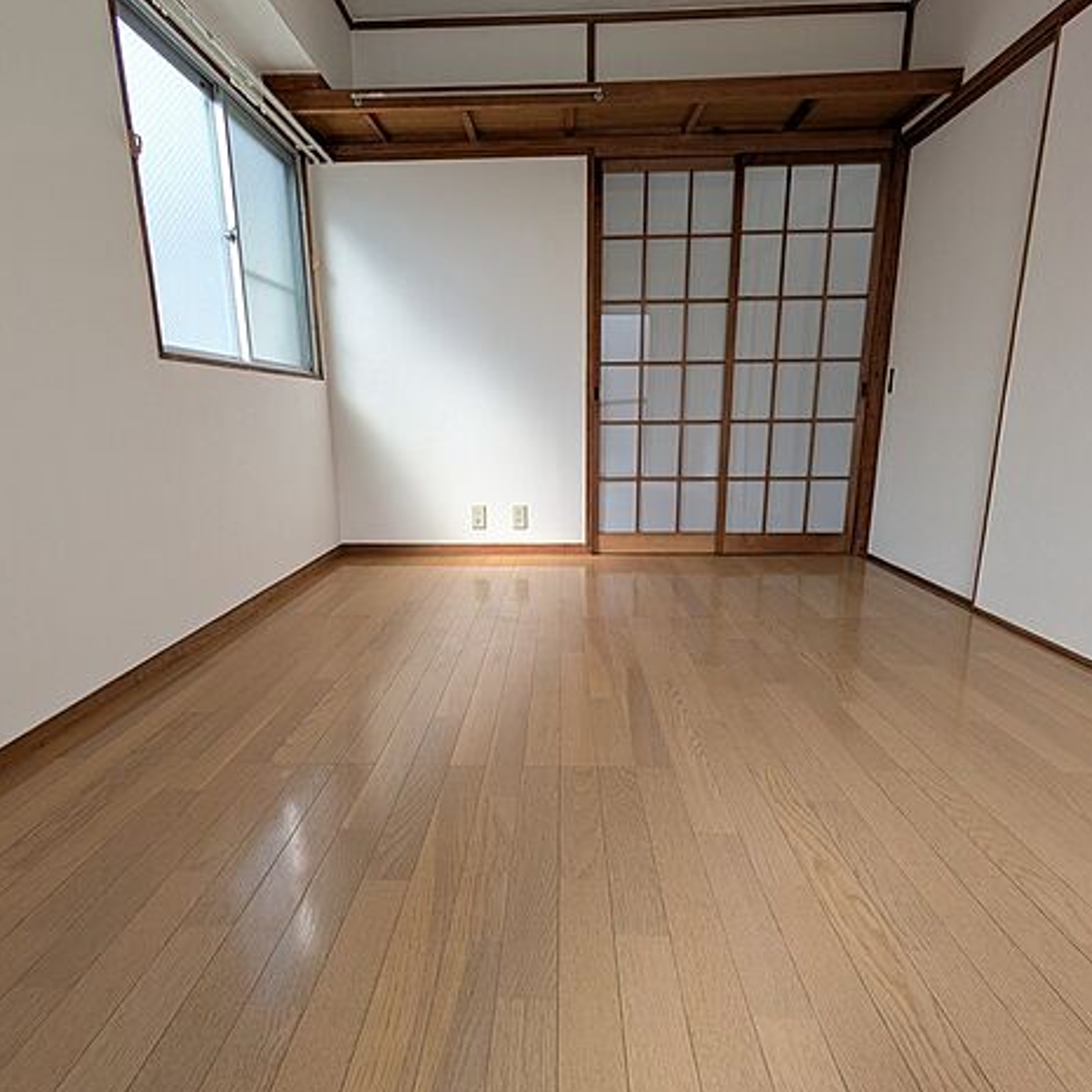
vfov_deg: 84.0
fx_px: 607
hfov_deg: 84.0
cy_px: 540
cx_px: 537
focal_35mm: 17
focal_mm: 1.83
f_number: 2.2
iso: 49
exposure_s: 1/257
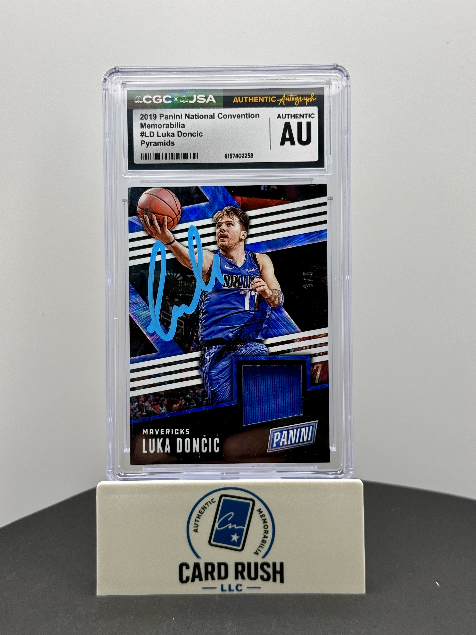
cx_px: 238
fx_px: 880
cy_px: 318
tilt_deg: -15.5
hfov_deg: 30.3
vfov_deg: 39.7
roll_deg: -0.6
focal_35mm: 48
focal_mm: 6.76
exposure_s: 1/342
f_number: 1.78
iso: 80
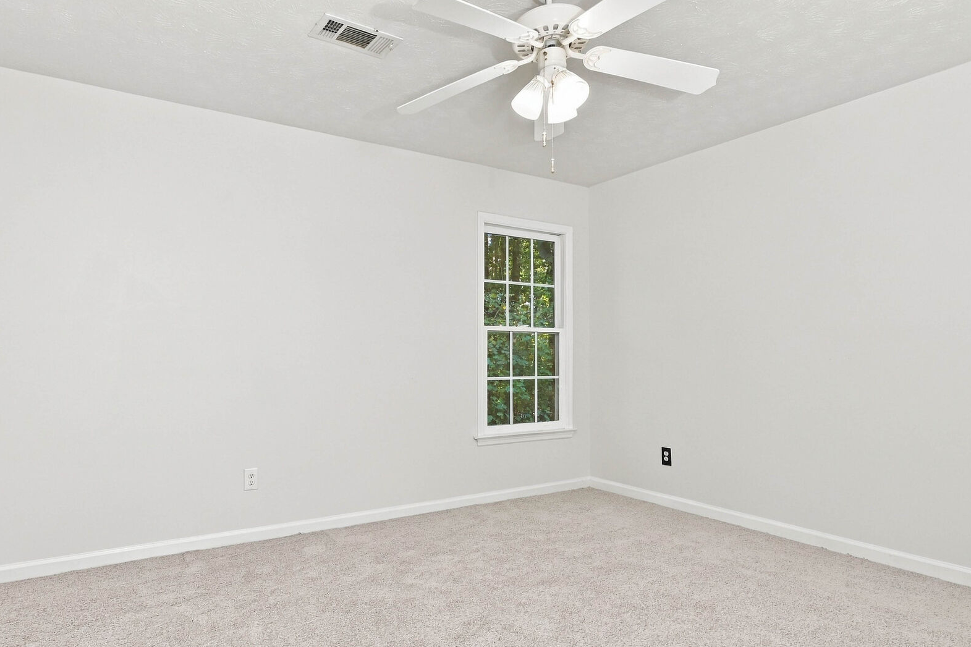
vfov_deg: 57.2
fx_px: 593
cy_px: 340
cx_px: 449
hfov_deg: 78.5
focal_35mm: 22
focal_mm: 12
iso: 400
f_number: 8
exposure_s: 1/15
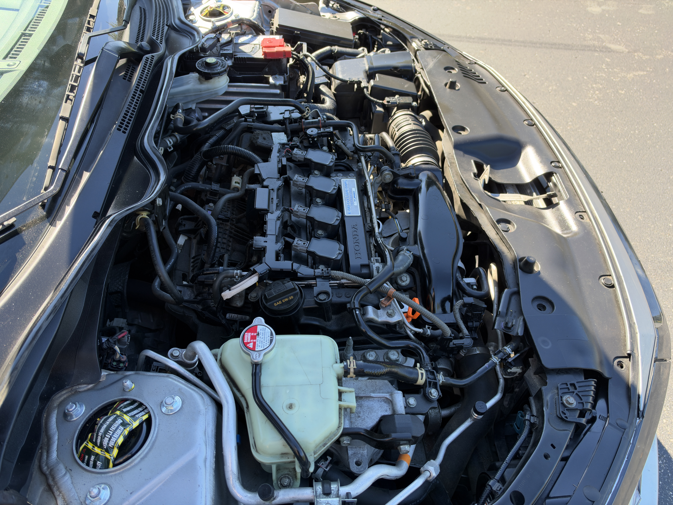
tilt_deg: -46.2
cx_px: 336
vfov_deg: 56.8
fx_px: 467
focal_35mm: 24
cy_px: 252
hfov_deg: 71.6
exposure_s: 1/230
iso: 80
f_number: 1.8
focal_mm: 6.93
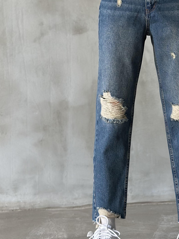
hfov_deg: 15.9
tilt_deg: +4.0
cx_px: 149
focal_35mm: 92
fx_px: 634
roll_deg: +0.4
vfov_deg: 21.1
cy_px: 54
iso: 160
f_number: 1.78
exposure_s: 1/60
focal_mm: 6.86
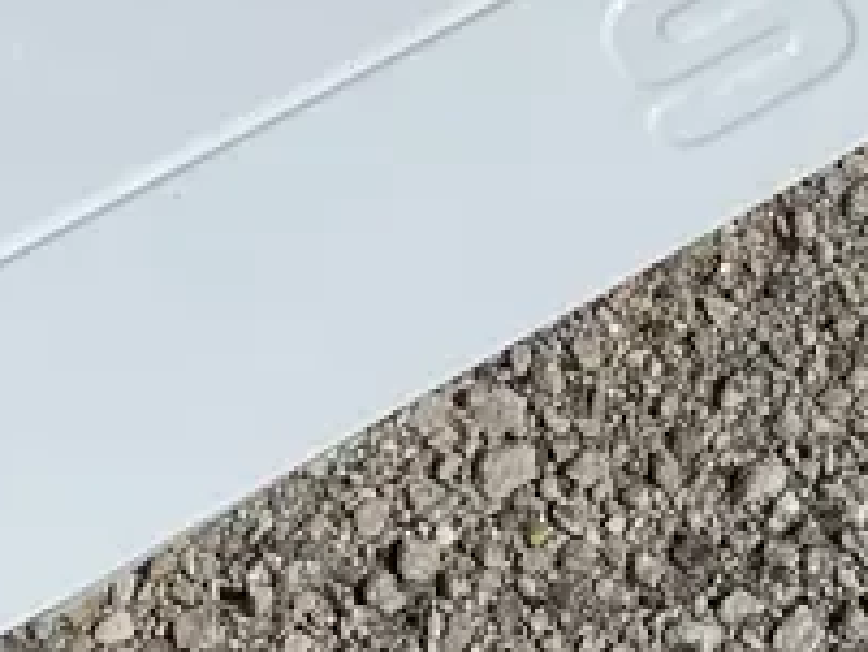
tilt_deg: -52.2
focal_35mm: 124
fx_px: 3111
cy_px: -425
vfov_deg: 11.3
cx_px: 1015
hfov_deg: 15.4
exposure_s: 1/12048
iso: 32
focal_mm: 5.1
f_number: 1.6
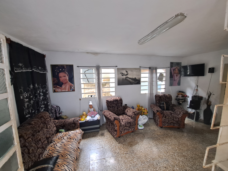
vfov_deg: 89.9
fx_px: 86
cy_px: 86
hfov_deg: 106.2
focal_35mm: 13
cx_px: 114
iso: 200
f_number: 2.2
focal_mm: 1.74
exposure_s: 1/50
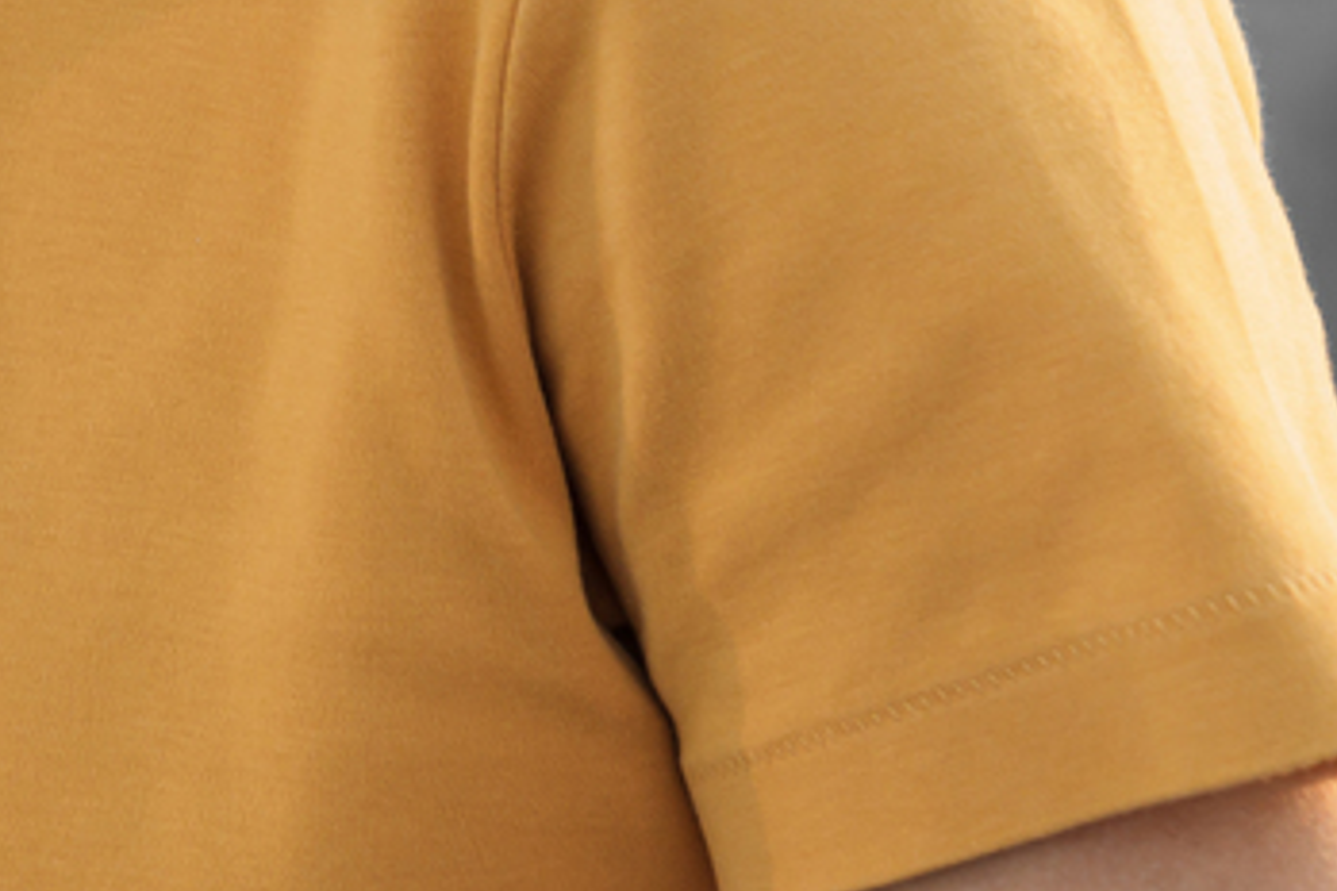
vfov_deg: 3.9
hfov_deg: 5.7
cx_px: -1850
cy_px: -881
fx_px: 13035
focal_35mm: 351
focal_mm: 70
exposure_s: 1/400
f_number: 2.8
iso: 100
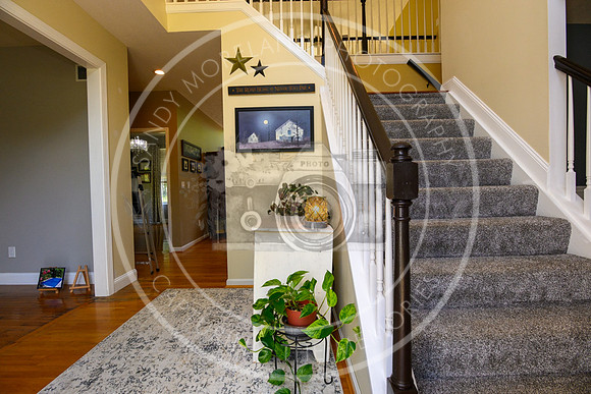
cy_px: 197
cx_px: 296
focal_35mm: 17
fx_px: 279
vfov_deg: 70.5
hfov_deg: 93.3
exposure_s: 1/320
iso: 640
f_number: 5.6
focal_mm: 17
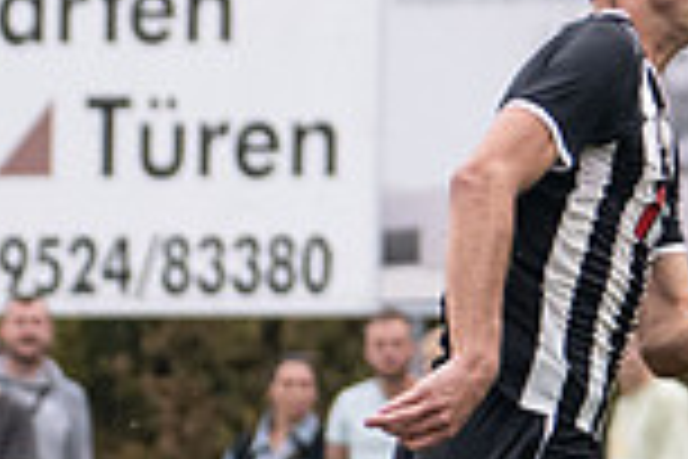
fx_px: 23295
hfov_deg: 1.7
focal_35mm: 1219
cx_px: 1772
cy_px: 325
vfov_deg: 1.1
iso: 1400
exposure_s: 1/1600
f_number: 5.6
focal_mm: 200
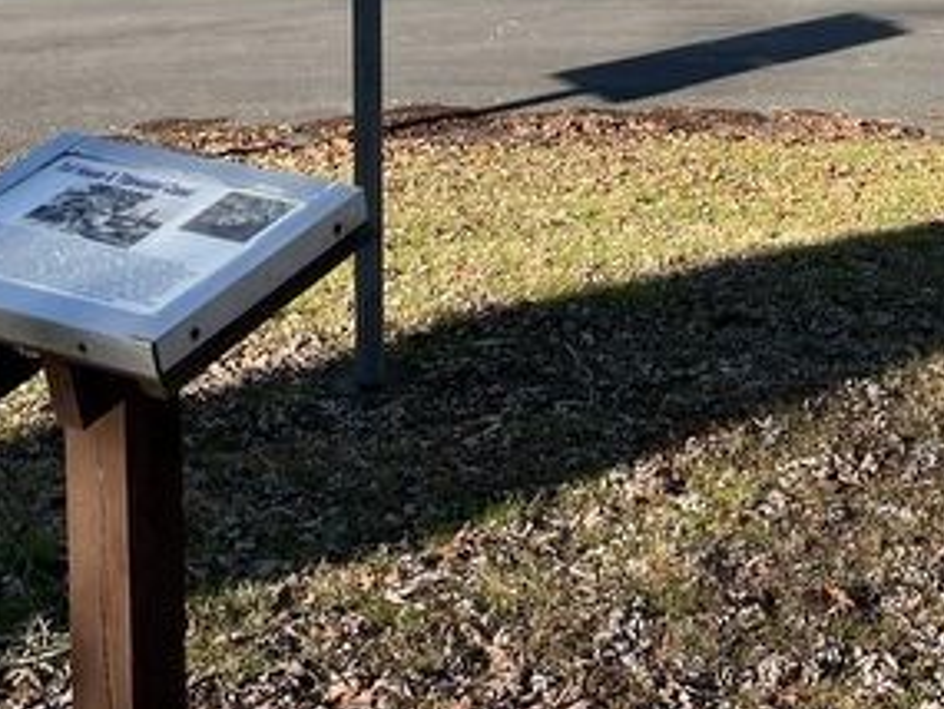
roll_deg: -0.8
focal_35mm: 73
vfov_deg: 19.0
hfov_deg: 26.5
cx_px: 613
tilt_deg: +2.9
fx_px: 1992
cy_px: -159
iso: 50
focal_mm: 5.1
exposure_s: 1/1404
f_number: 1.6
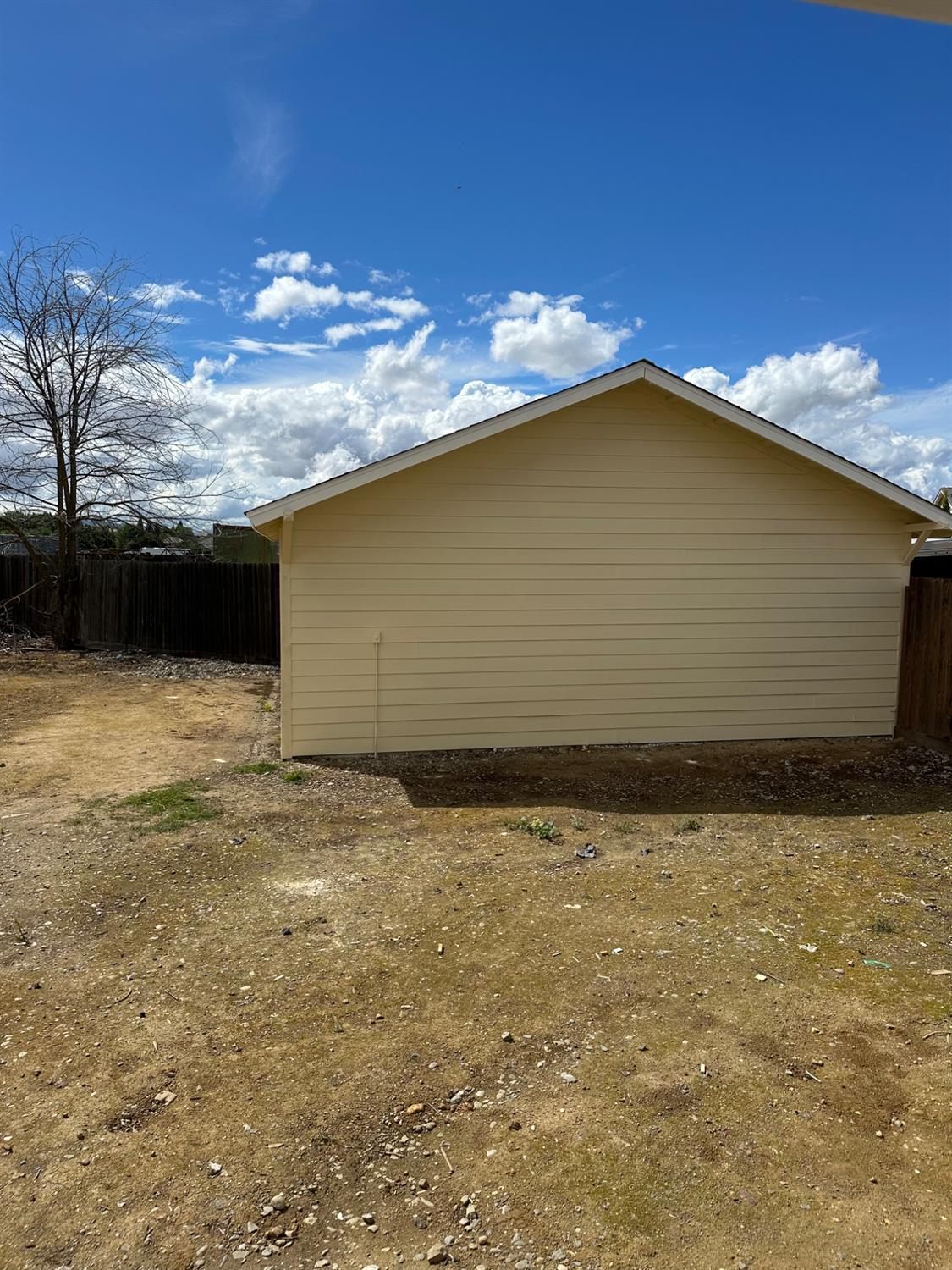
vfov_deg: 71.6
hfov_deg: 56.8
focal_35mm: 24
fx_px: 880
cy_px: 635
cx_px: 476
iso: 80
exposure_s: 1/8929
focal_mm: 6.86
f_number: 1.78
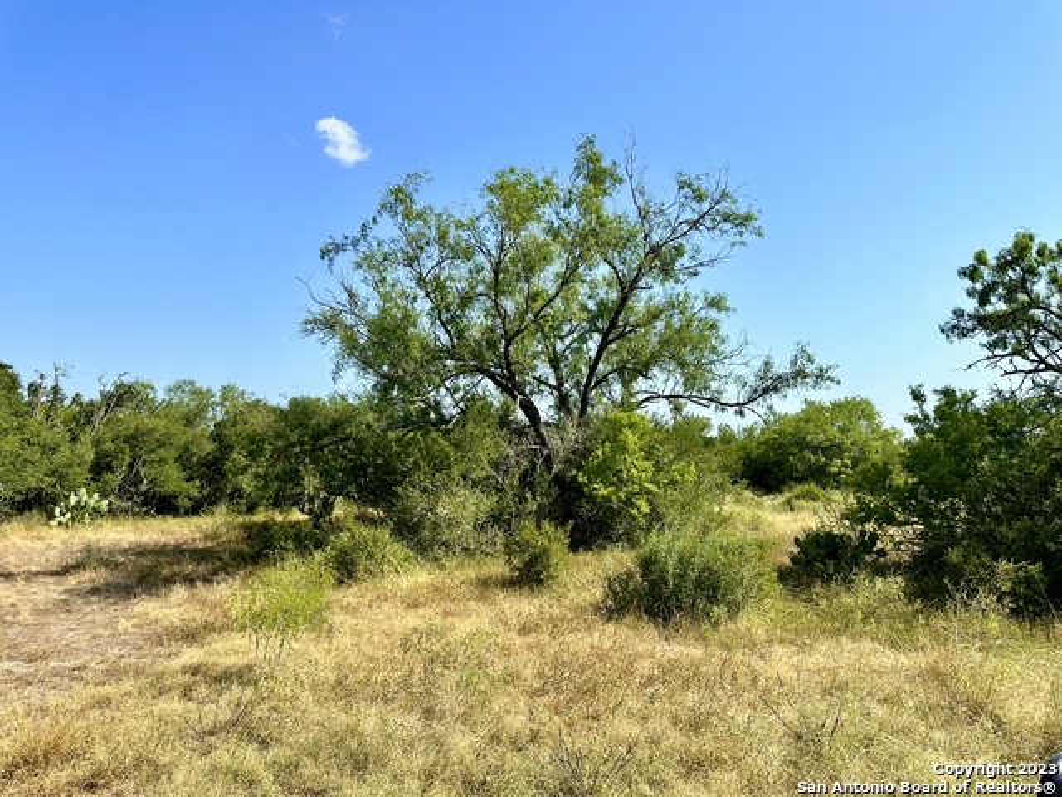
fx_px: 736
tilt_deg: +4.5
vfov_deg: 56.8
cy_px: 398
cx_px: 531
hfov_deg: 71.6
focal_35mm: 24
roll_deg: -2.2
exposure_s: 1/4348
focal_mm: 6.86
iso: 80
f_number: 1.78
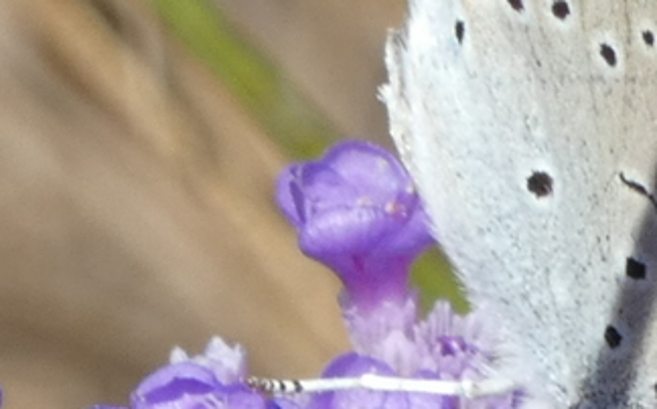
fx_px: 19986
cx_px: 682
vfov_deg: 1.2
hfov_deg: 1.9
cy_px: 362
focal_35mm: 1117
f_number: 5.6
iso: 80
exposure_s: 1/160
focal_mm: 71.7
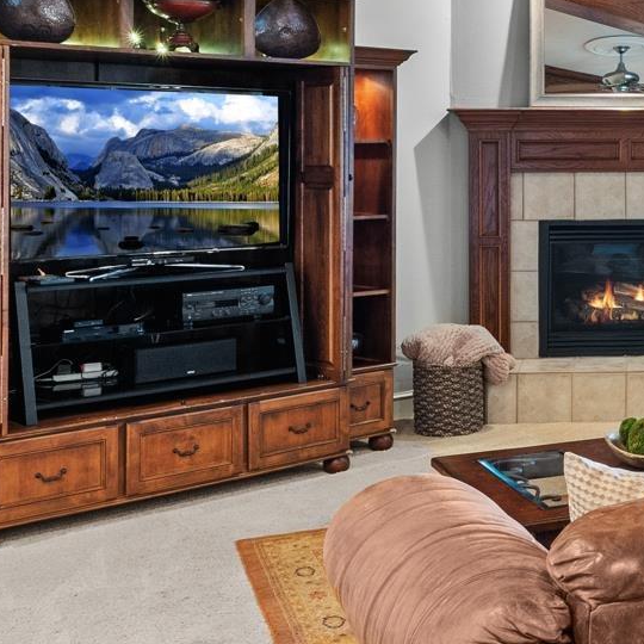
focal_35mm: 59
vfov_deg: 28.5
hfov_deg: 26.5
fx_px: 1242
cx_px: 730
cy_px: 131
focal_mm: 10
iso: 320
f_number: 8
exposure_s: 1.6
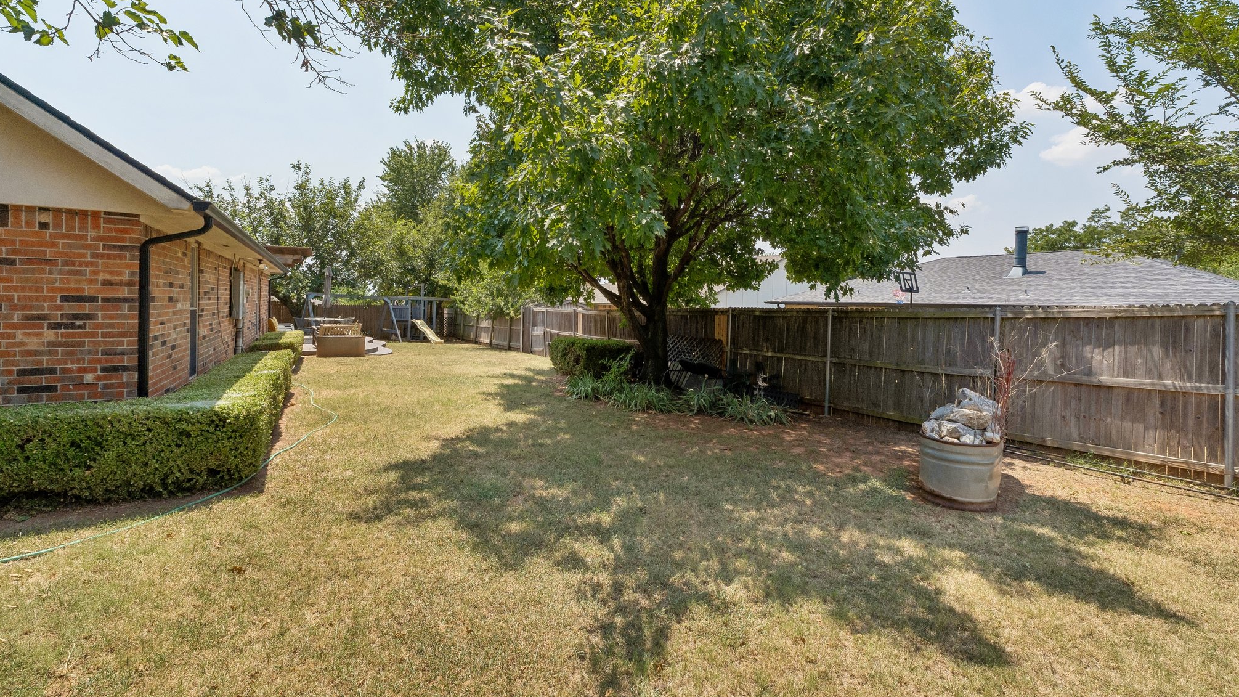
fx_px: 526
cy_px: 307
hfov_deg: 99.4
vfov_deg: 66.8
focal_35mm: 16
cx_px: 629
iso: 200
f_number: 10
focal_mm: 10
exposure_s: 1/640
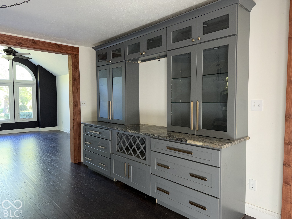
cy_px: 110
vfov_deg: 56.8
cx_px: 146
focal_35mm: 24
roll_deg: +0.1
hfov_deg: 71.6
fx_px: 202
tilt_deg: -3.2
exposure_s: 1/22
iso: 80
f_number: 1.78
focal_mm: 6.76
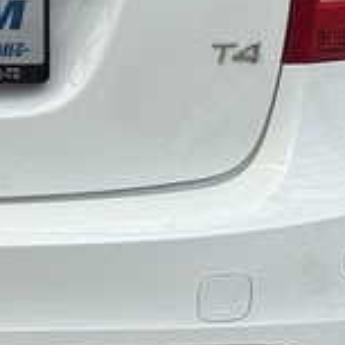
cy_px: -58
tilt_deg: -10.3
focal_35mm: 249
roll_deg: -0.7
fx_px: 2808
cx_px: -180
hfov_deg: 6.9
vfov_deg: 7.0
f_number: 1.78
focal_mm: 6.76
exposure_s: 1/1312
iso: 64
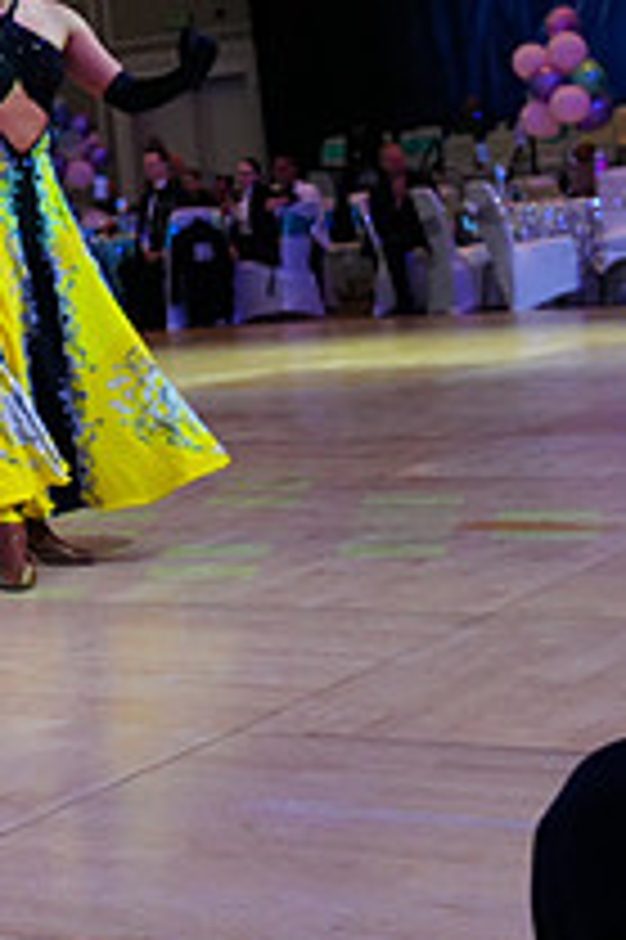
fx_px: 2247
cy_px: 259
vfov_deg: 23.5
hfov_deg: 13.8
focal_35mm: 86
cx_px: -567
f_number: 4
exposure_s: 1/400
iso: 2000
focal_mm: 31
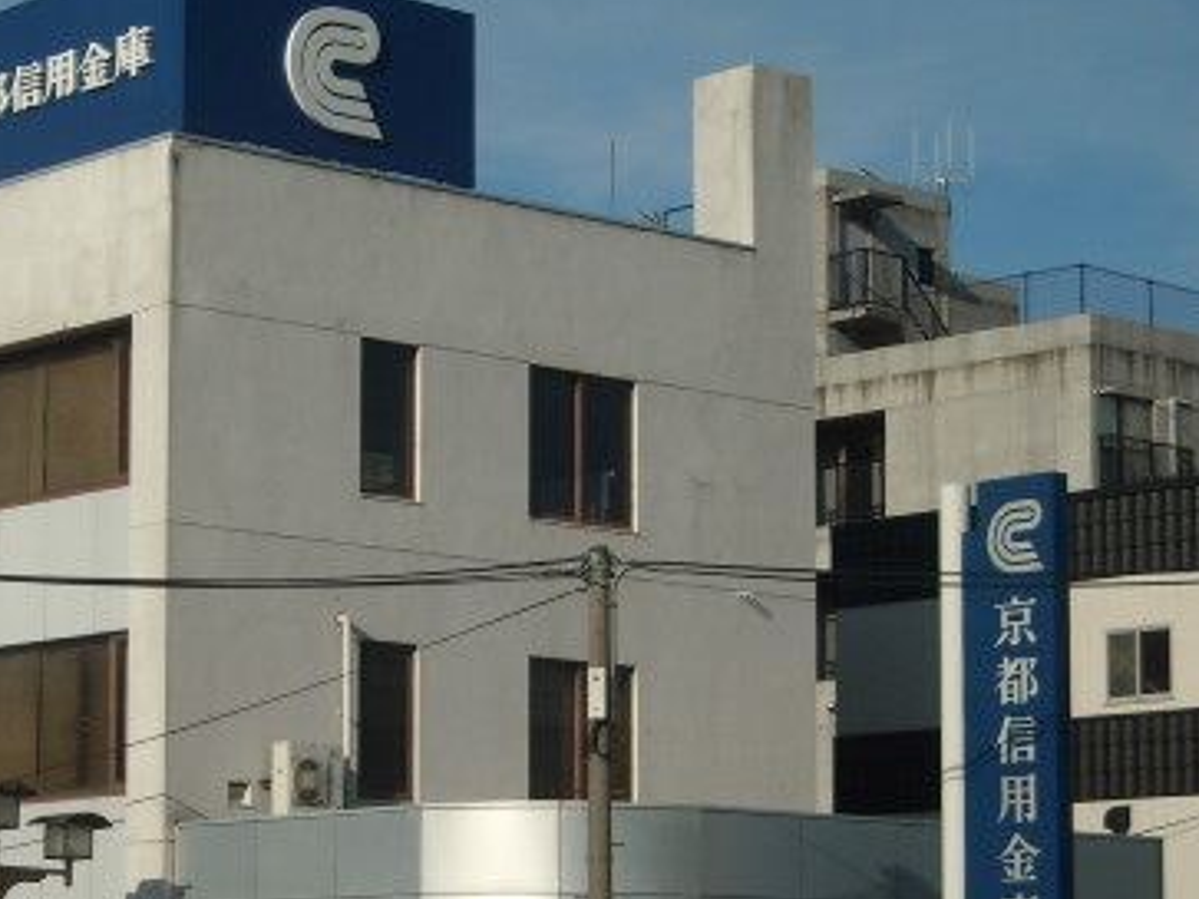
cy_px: 608
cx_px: 182
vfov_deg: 12.3
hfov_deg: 16.3
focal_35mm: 120
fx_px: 4155
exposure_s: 1/438
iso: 64
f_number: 7.3
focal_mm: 11.02
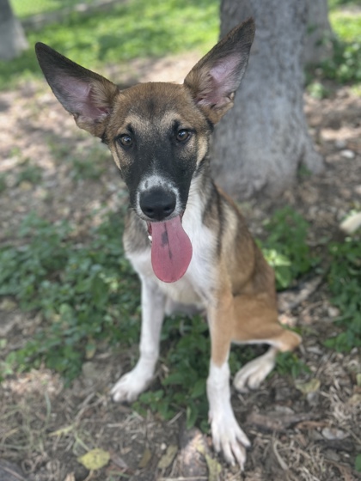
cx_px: 180
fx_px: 362
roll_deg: +9.5
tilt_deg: -26.5
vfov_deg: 67.3
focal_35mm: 26
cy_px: 240
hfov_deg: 53.1
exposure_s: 1/533
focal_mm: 5.7
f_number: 1.5
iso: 50
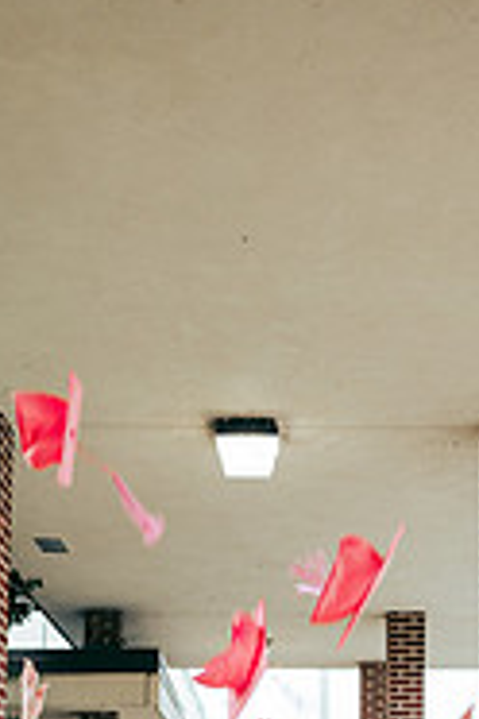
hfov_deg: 23.4
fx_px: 1157
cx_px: 255
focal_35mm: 58
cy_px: 754
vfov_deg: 31.3
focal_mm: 24
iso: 400
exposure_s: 1/250
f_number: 2.8
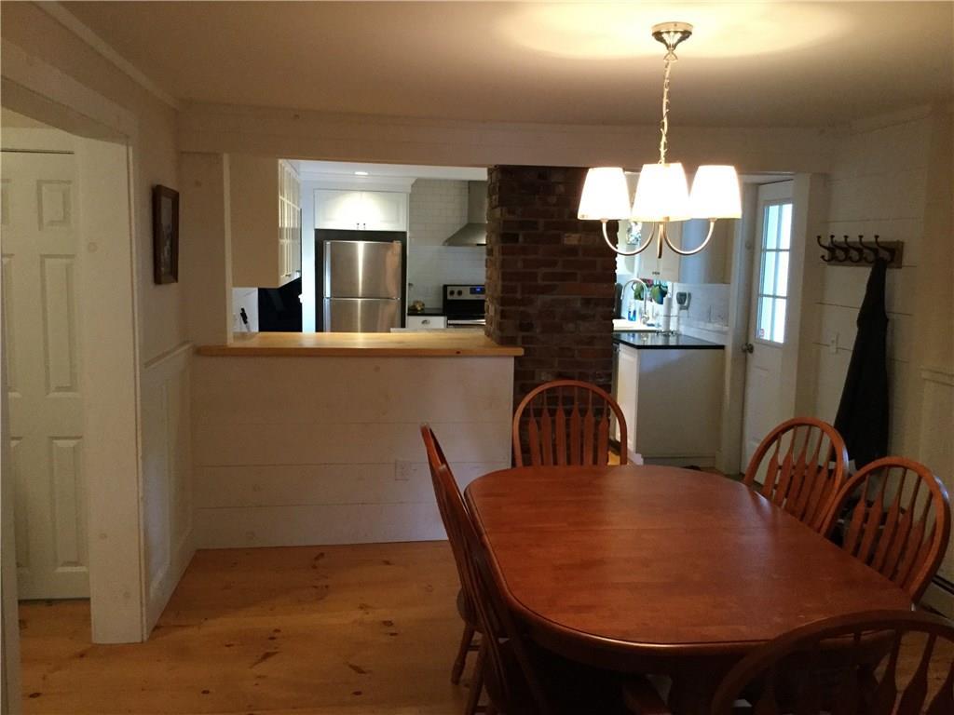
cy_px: 358
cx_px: 477
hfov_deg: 58.4
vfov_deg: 45.4
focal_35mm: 31
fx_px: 854
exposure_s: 1/30
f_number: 2.4
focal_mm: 3.3
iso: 200
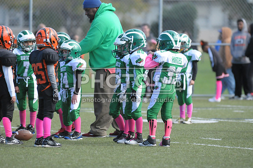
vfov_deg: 3.3
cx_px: 126
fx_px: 2948
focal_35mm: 420
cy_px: 84
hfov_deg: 4.9
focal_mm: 280
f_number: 4
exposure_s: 1/3200
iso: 1600
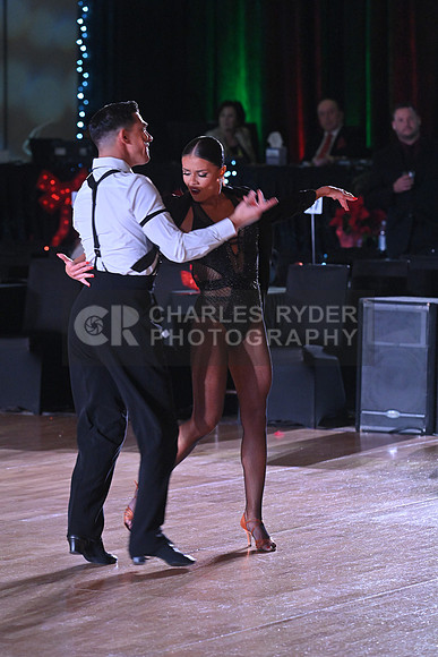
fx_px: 3100
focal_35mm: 170
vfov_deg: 12.1
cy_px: 328
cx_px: 219
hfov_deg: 8.1
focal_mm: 170
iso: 4000
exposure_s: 1/320
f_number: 5.6
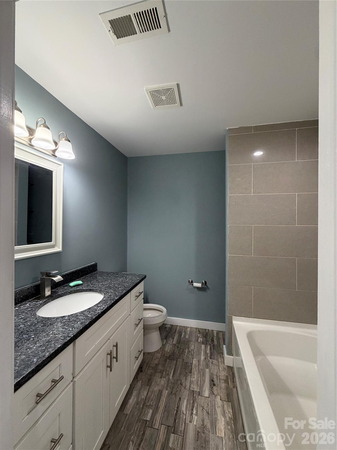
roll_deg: -0.1
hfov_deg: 85.7
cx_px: 168
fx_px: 182
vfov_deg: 102.1
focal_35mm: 14
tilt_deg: -0.2
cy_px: 225
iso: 250
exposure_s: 1/120
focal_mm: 2.22
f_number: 2.2
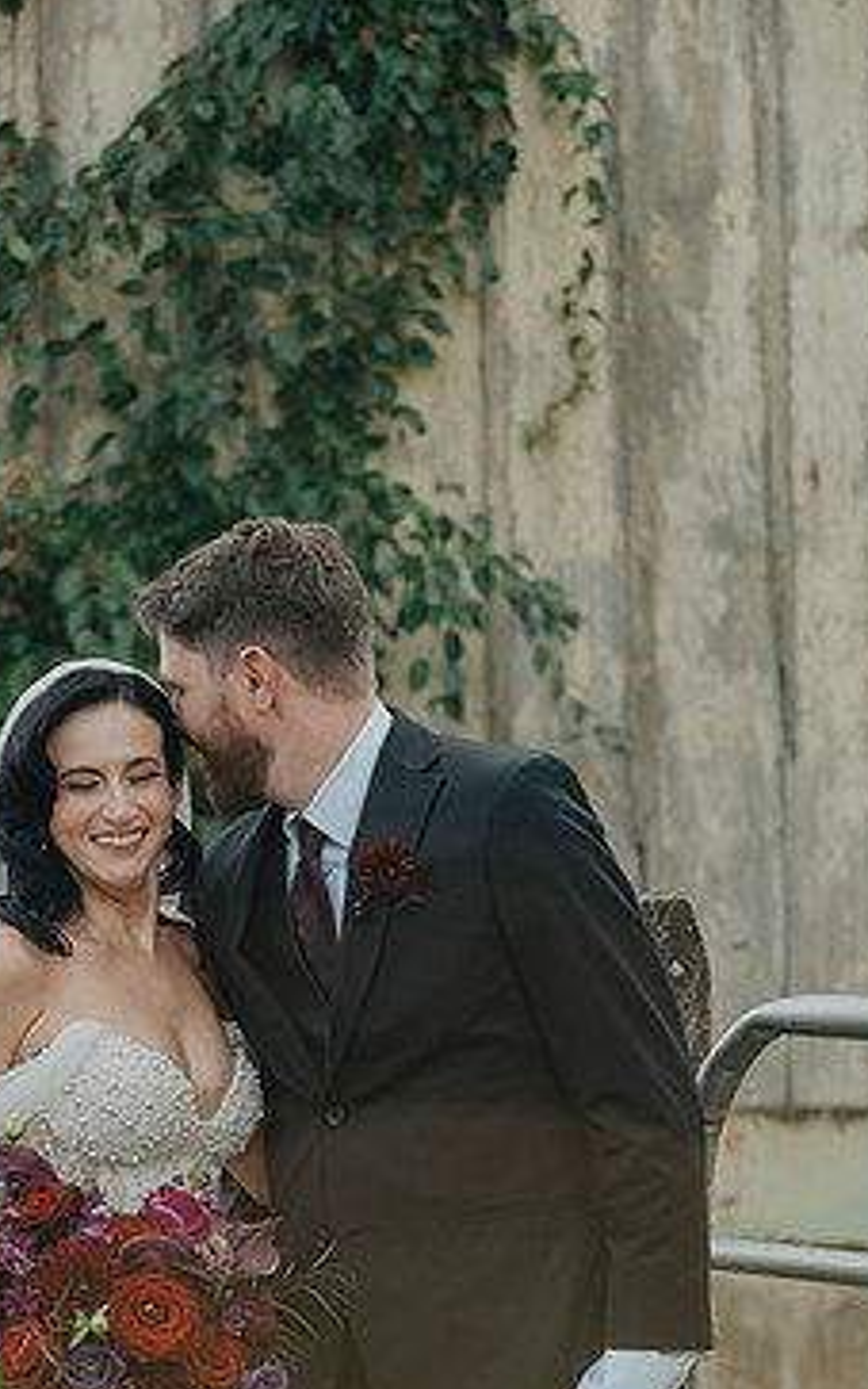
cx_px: 333
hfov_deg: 10.9
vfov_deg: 17.4
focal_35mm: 120
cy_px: 765
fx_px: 4540
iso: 800
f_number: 4
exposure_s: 1/1250
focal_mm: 95
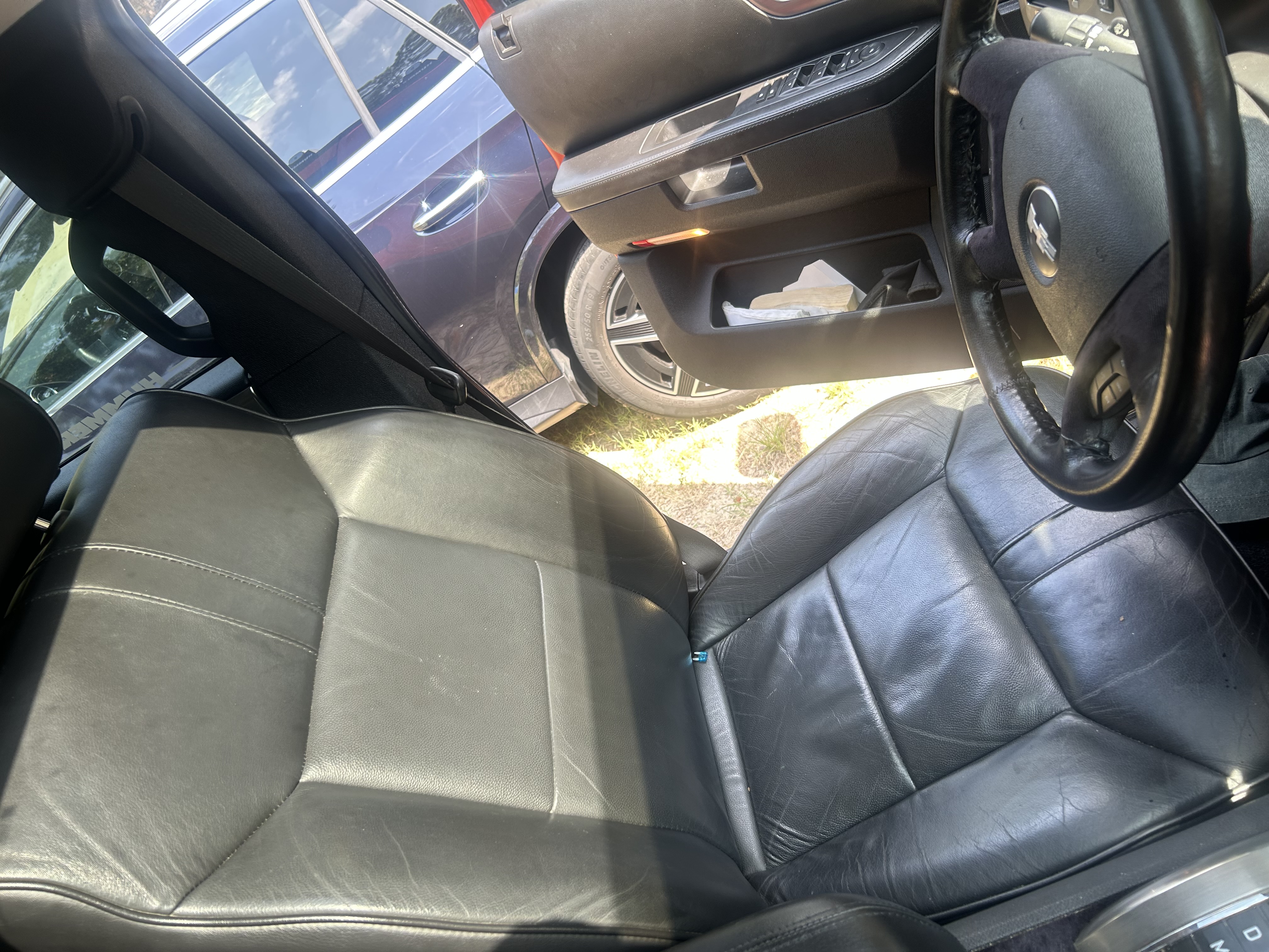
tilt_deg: -36.8
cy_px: 476
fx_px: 953
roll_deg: +39.7
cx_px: 634
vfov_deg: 53.1
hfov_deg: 67.3
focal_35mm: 26
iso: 40
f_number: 1.5
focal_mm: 5.7
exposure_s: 1/121
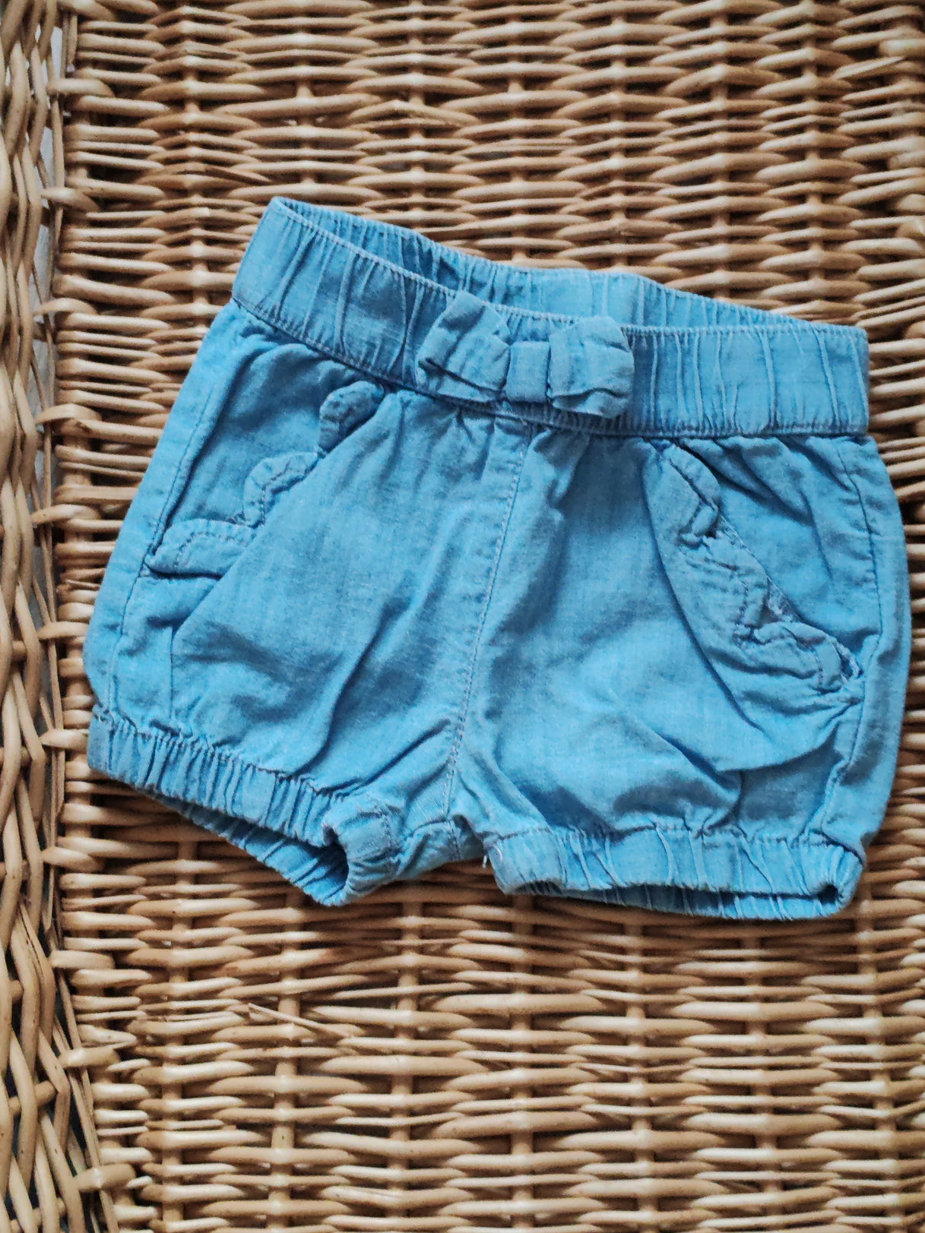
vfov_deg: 34.9
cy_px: 606
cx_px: 460
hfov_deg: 26.6
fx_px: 1960
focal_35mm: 55
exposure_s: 1/100
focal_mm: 6.12
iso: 2500
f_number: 1.9
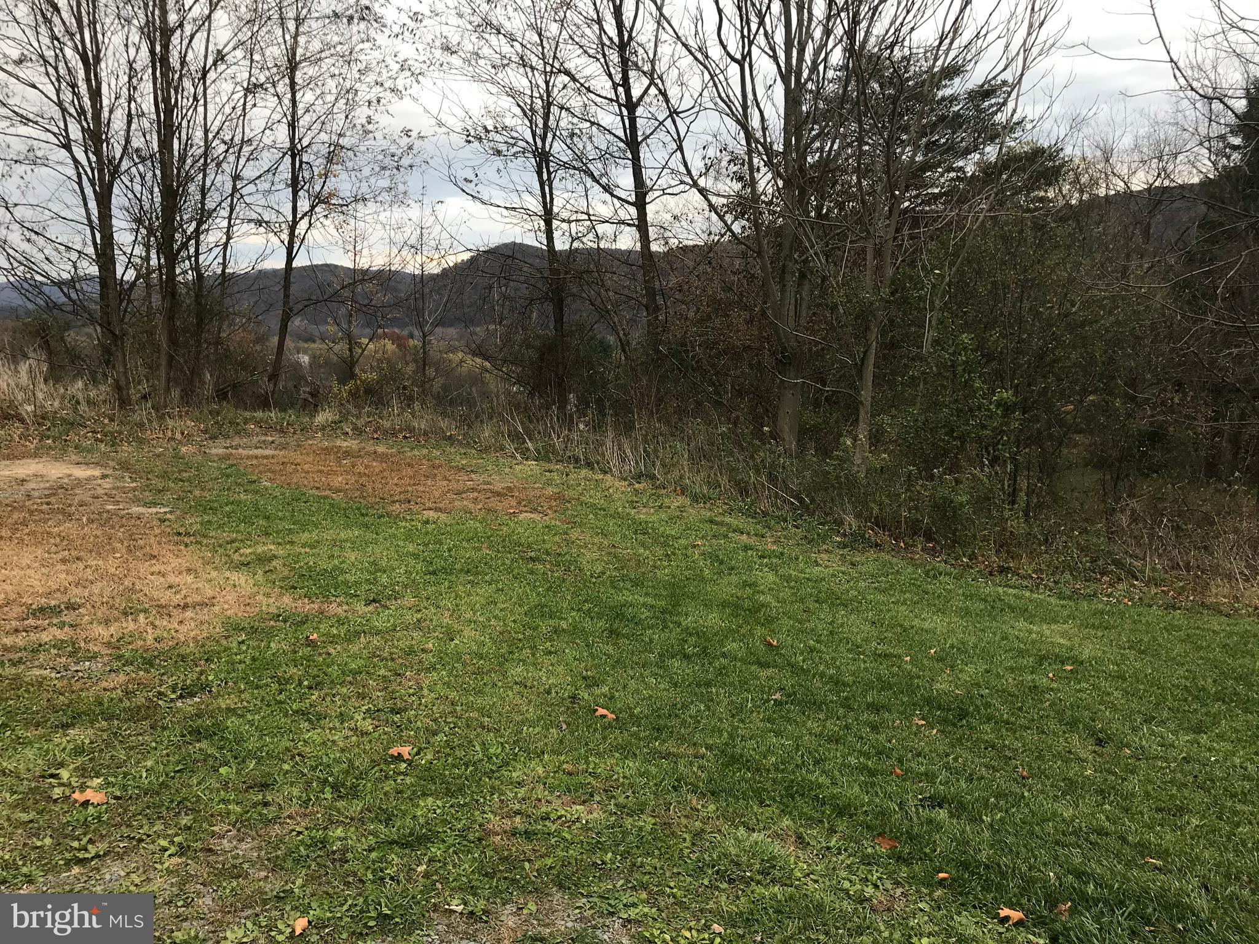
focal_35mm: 28
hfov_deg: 63.4
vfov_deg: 49.7
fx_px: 1018
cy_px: 472
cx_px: 630
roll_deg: +0.0
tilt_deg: -6.3
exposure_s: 1/230
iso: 20
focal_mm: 3.99
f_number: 1.8
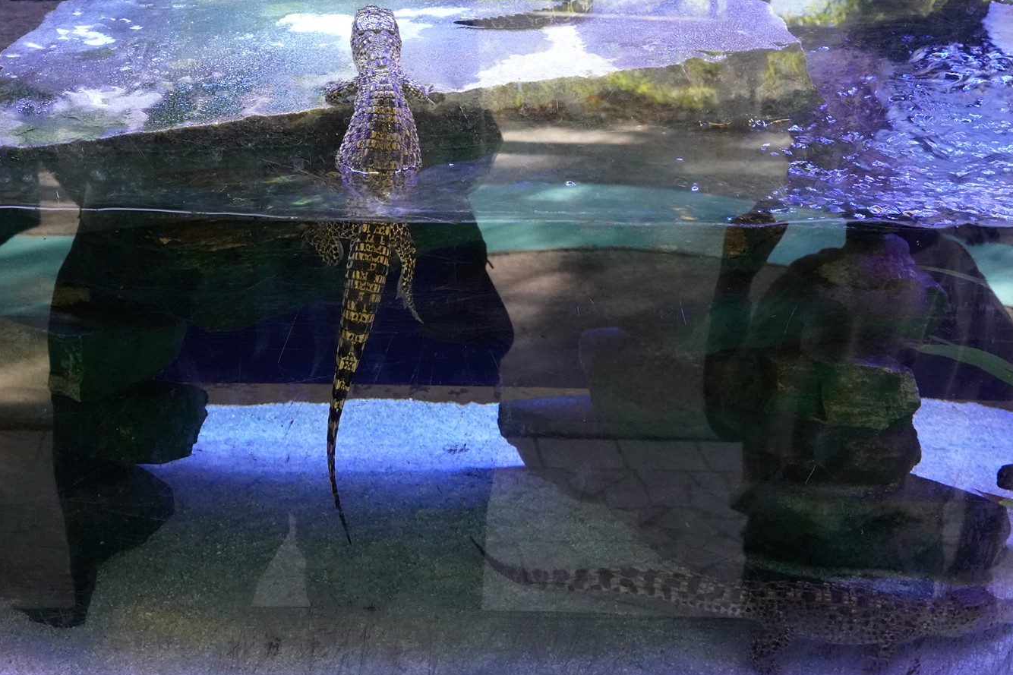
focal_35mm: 54
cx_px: 551
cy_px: 274
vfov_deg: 25.0
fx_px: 1519
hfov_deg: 36.8
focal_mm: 36
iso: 6400
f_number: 16
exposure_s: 1/100
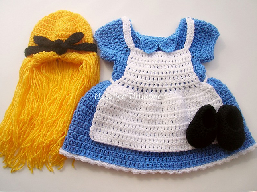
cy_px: 96
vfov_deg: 41.8
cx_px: 128
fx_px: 252
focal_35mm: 34
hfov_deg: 54.0
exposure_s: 1/88.1
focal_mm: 5.7
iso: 50
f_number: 4.9
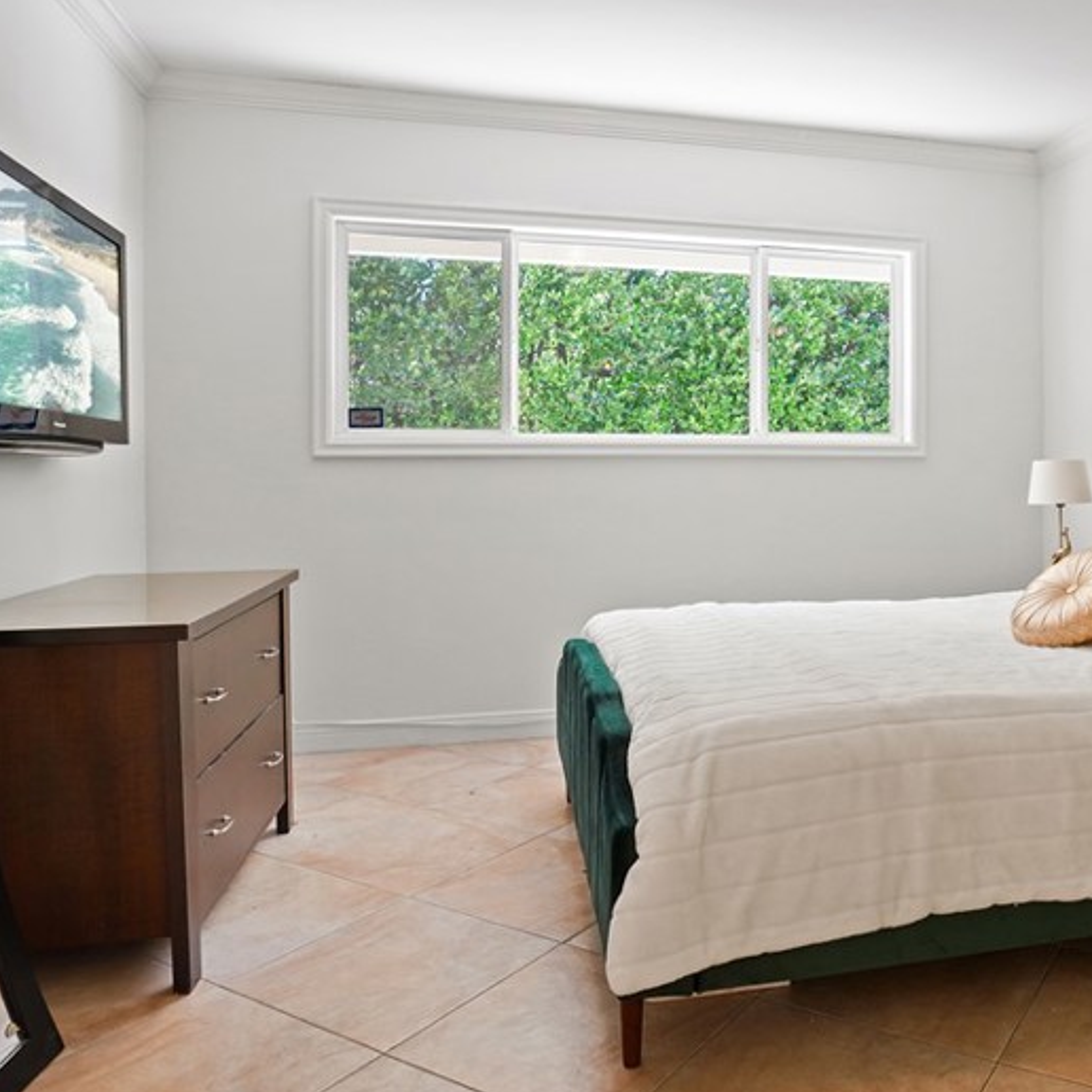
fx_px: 964
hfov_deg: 56.4
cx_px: 808
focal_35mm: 27
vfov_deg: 59.1
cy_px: 543
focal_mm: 16
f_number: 4
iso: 250
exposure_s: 1/30
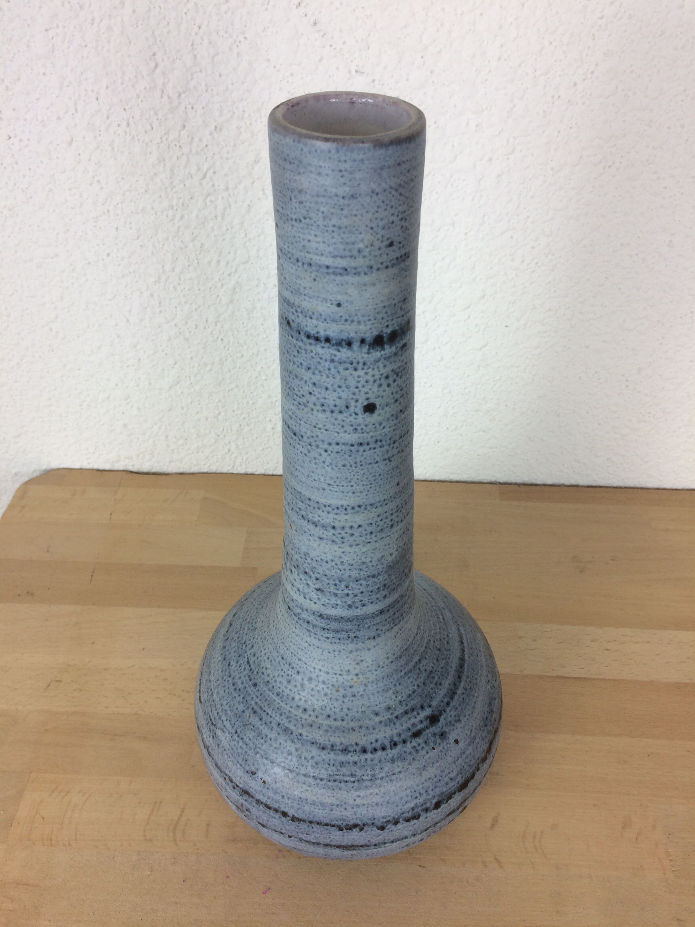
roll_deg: +0.9
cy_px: 464
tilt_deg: -40.8
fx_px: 776
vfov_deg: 61.7
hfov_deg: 48.2
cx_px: 348
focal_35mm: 29
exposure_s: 1/50
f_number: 2.2
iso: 32
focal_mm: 4.15
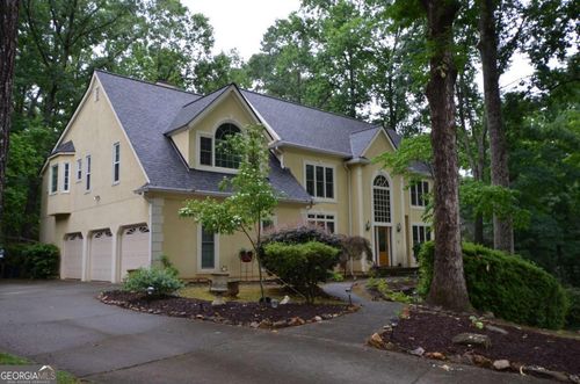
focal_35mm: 30
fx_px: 482
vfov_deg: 43.4
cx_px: 290
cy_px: 192
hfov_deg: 62.0
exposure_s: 1/125
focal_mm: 20
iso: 200
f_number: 5.6
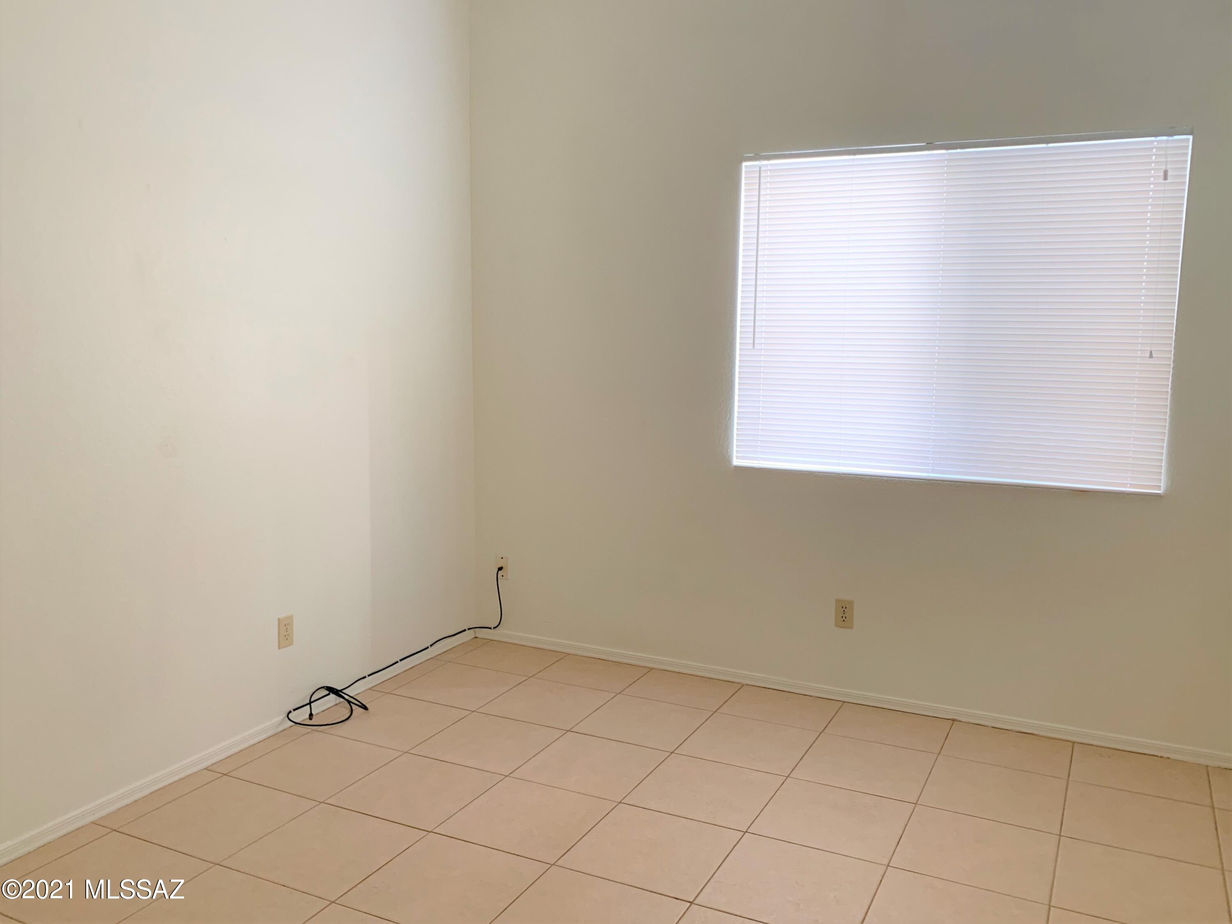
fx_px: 925
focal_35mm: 26
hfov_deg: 67.3
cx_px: 616
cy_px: 462
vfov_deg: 53.1
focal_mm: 4.25
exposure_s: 1/90
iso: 100
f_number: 1.8
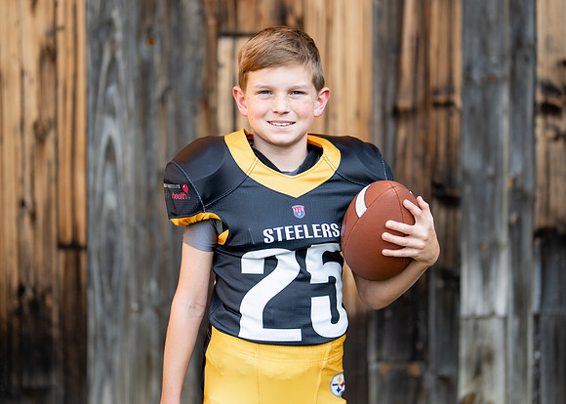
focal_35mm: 68
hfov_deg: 29.0
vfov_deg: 20.9
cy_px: 198
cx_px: 284
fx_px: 1094
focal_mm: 50
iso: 100
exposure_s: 1/1600
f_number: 1.2
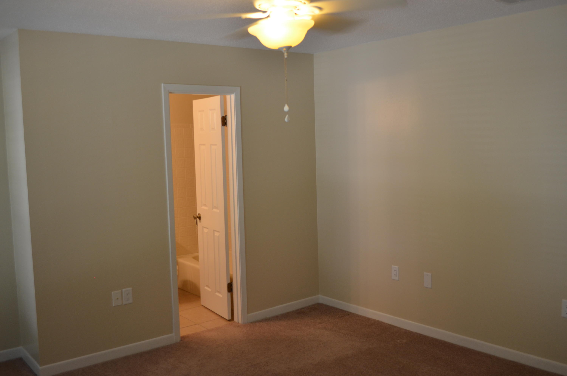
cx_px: 284
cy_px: 188
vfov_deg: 36.7
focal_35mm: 36
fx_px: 566
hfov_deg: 53.2
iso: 400
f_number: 4
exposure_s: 1/60
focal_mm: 24
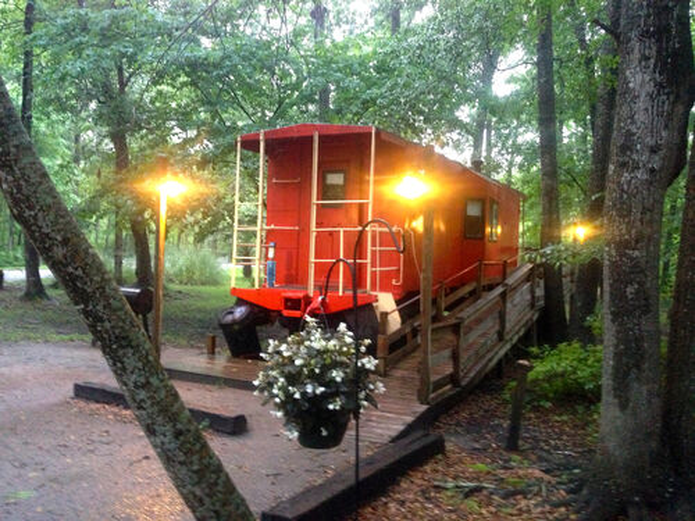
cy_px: 260
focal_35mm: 33
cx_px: 348
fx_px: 663
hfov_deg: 55.4
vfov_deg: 42.9
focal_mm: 4.13
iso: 640
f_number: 2.4
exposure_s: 1/15
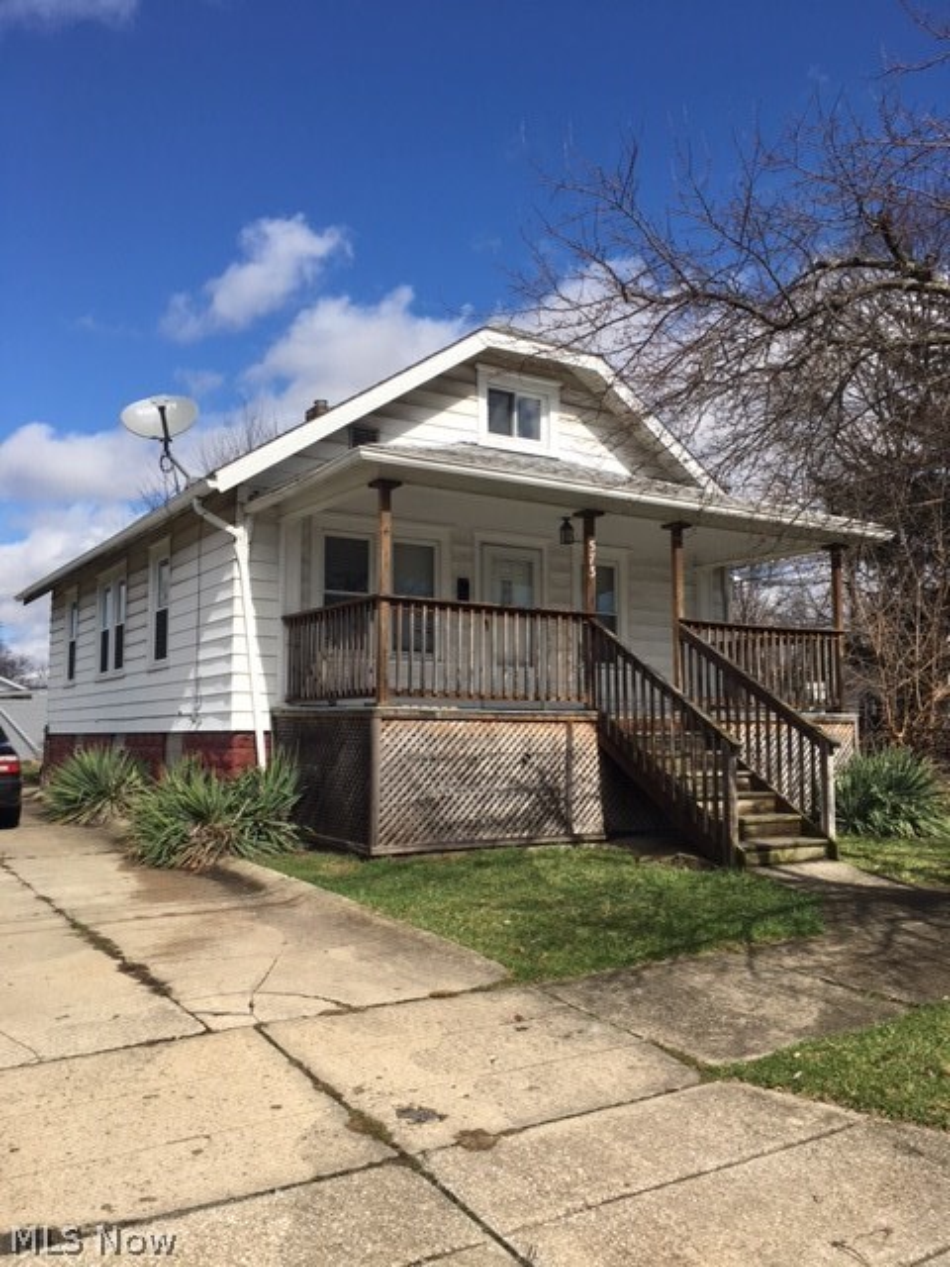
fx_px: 1061
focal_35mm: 29
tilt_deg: +7.5
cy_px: 634
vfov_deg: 61.7
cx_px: 475
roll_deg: -1.4
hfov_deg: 48.2
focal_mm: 4.15
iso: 25
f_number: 2.2
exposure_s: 1/1876
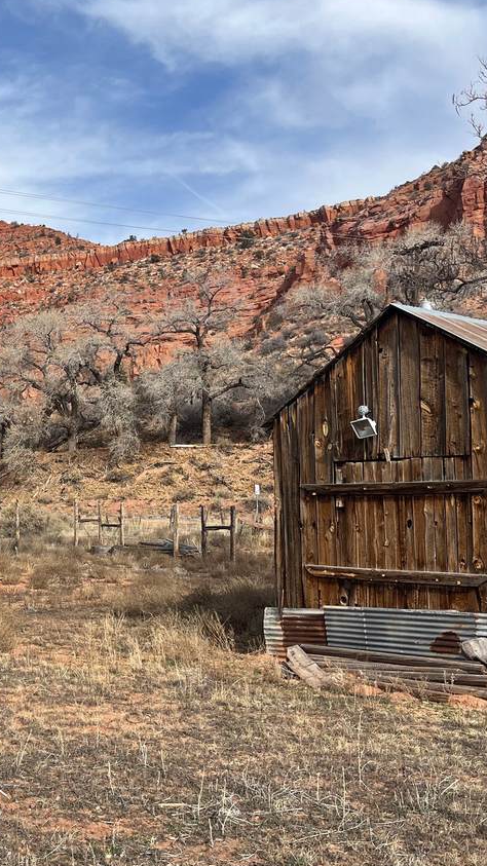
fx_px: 987
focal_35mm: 43
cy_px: 447
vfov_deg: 47.4
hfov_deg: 26.3
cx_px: 2
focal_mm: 5.1
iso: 50
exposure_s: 1/2967
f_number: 1.6
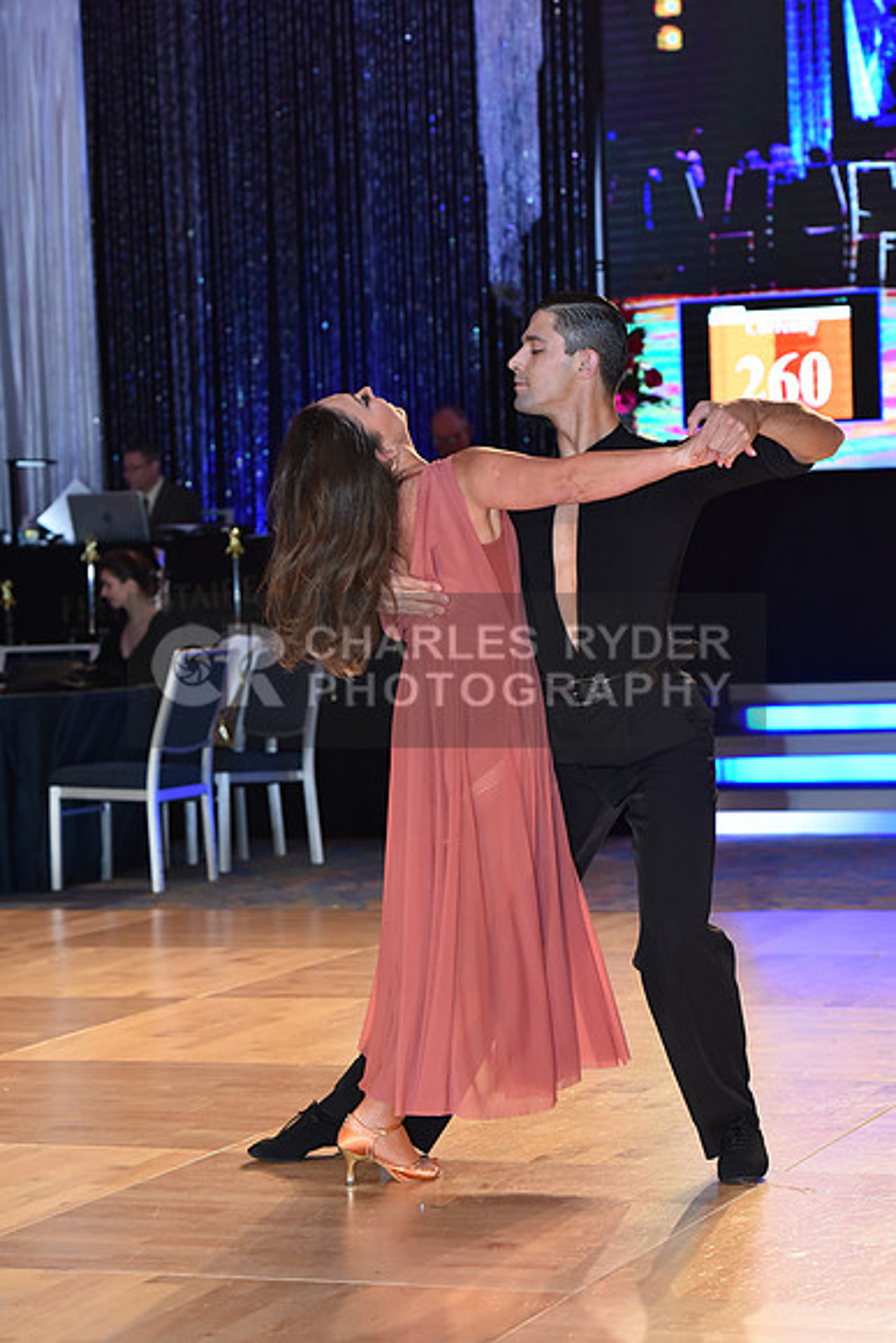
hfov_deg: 14.0
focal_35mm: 98
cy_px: 672
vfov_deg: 20.8
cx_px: 448
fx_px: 3656
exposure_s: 1/320
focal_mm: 98
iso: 2000
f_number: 5
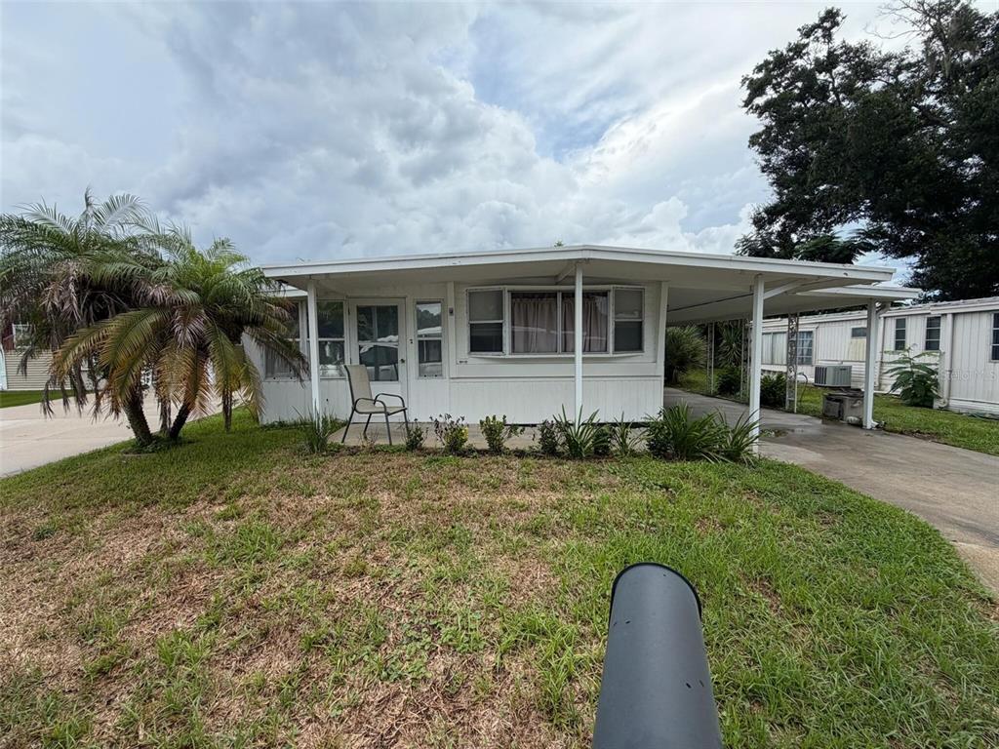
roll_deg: +0.5
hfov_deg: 102.1
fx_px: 404
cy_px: 374
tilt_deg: -3.7
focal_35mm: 14
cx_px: 500
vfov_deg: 85.7
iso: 40
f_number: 2.2
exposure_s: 1/631
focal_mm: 2.22
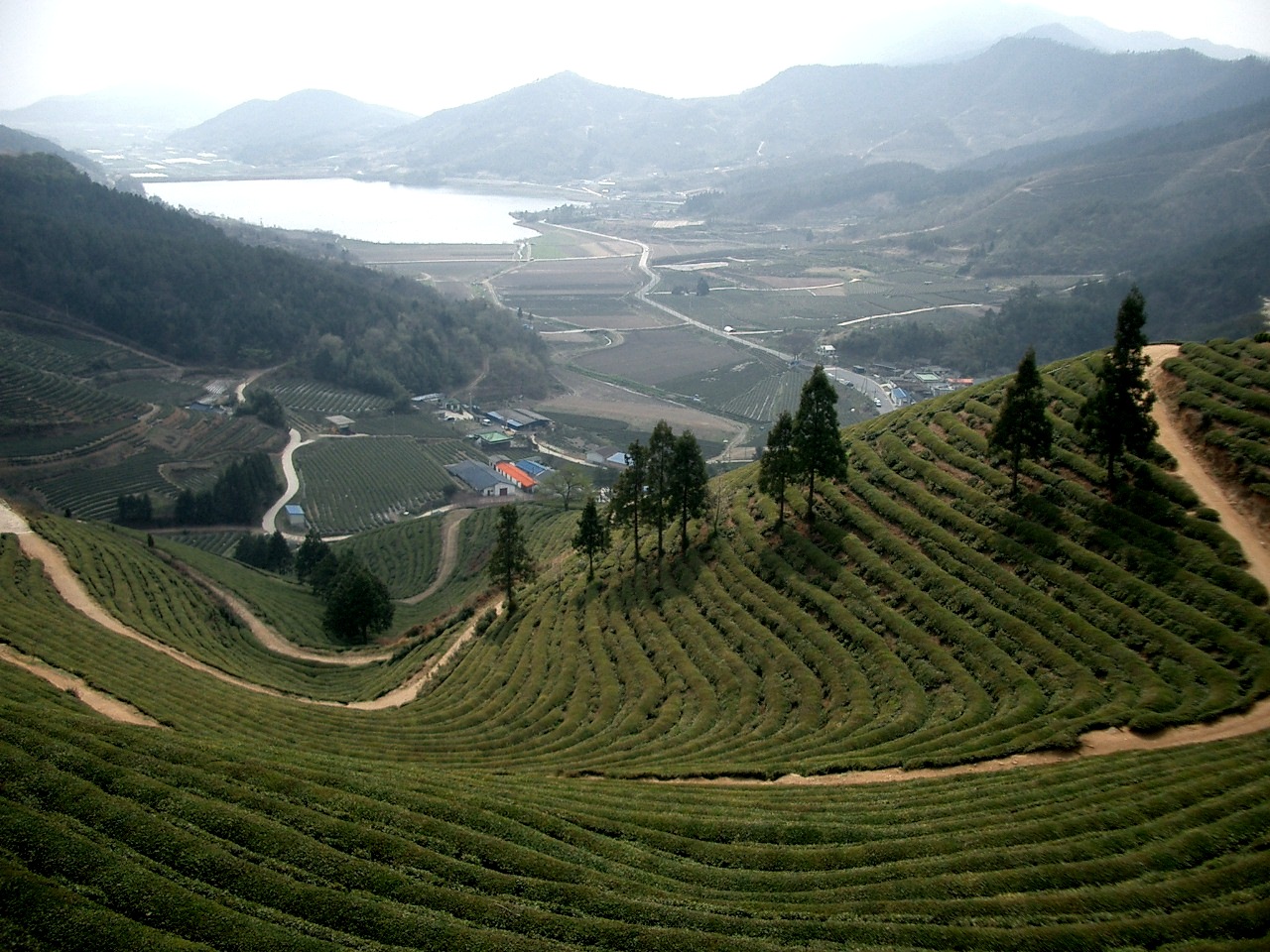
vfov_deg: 40.7
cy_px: 476
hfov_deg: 52.6
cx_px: 635
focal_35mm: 35
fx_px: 1284
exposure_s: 1/800
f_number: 2.6
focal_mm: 5.8
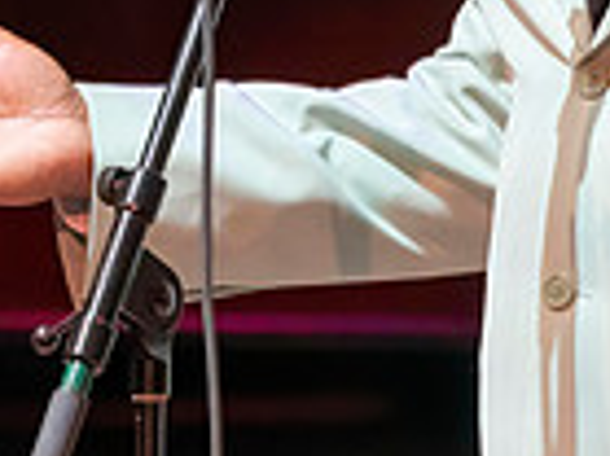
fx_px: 32344
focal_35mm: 1837
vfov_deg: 0.8
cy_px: -98
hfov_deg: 1.1
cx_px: 933
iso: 5000
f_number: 5.6
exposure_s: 1/320
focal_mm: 348
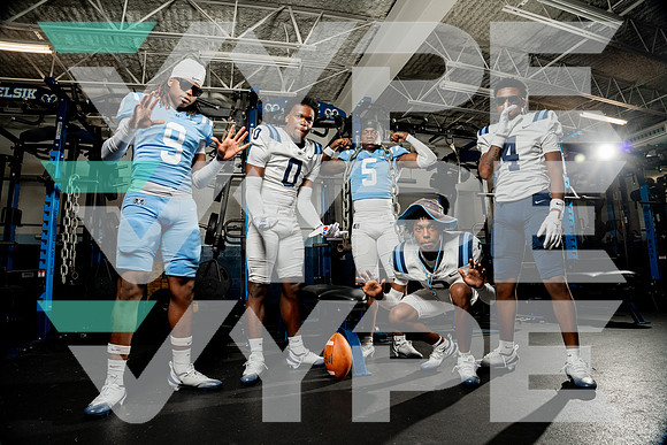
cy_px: 222
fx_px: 371
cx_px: 334
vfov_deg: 62.0
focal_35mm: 20
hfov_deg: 84.0
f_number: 7.1
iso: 500
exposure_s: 1/200
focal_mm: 20
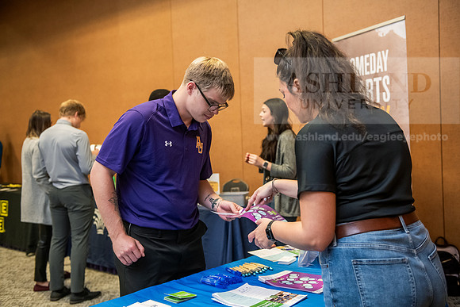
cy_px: 154
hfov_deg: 48.4
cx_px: 230
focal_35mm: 40
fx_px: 511
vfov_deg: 33.4
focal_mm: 40
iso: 2500
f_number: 3.2
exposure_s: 1/200
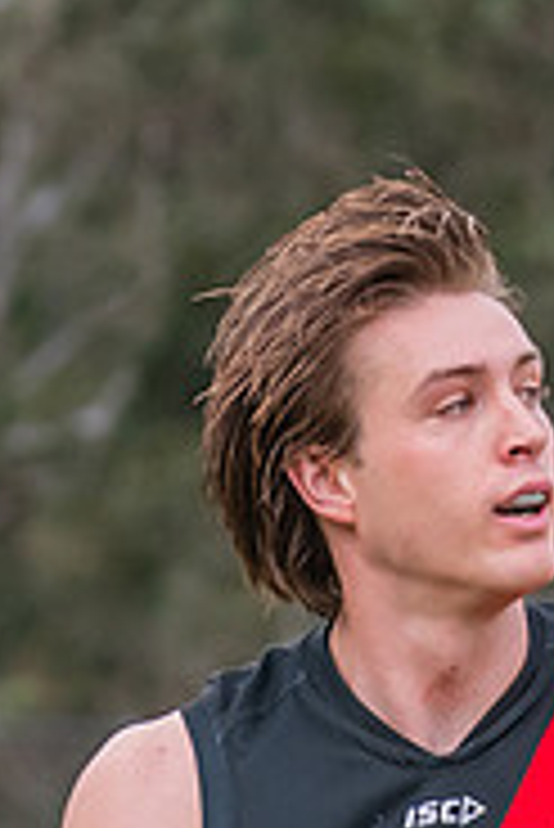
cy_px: 988
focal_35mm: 986
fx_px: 22716
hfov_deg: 1.4
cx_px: 816
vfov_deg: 2.1
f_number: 7.1
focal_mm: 170
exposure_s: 1/1250
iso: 800
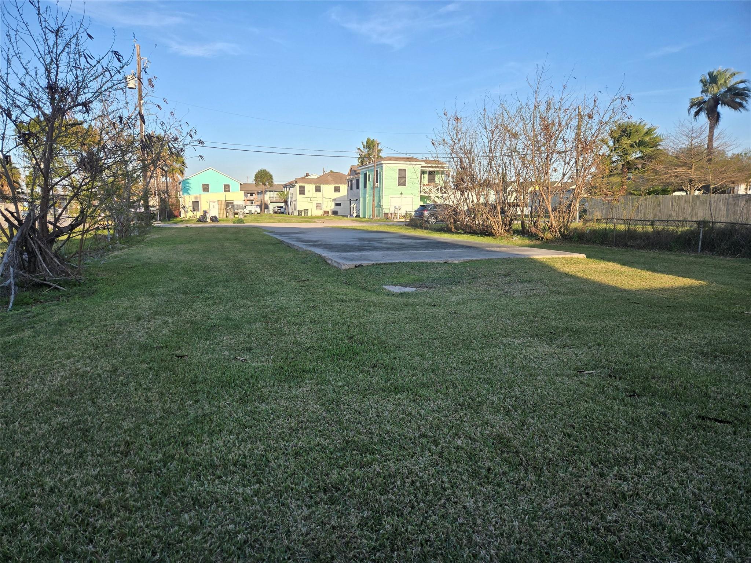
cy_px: 282
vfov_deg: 58.9
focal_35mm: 23
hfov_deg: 73.9
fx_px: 499
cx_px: 376
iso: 80
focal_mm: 5.4
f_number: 1.8
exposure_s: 1/2760
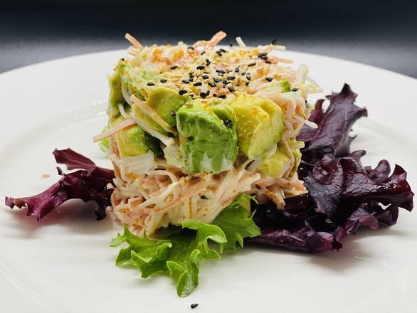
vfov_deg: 28.1
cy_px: 156
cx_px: 208
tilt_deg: -29.6
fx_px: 627
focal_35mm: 52
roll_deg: -2.0
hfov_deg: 36.8
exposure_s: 1/121
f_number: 2
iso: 125
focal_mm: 6
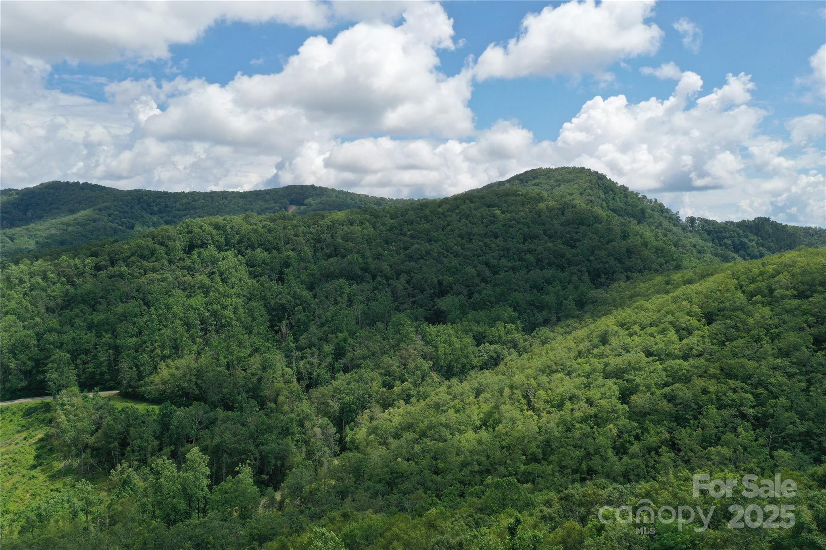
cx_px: 413
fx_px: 642
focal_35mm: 28
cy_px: 275
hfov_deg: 65.5
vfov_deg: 46.4
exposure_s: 1/500
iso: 100
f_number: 6.3
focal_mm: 10.26
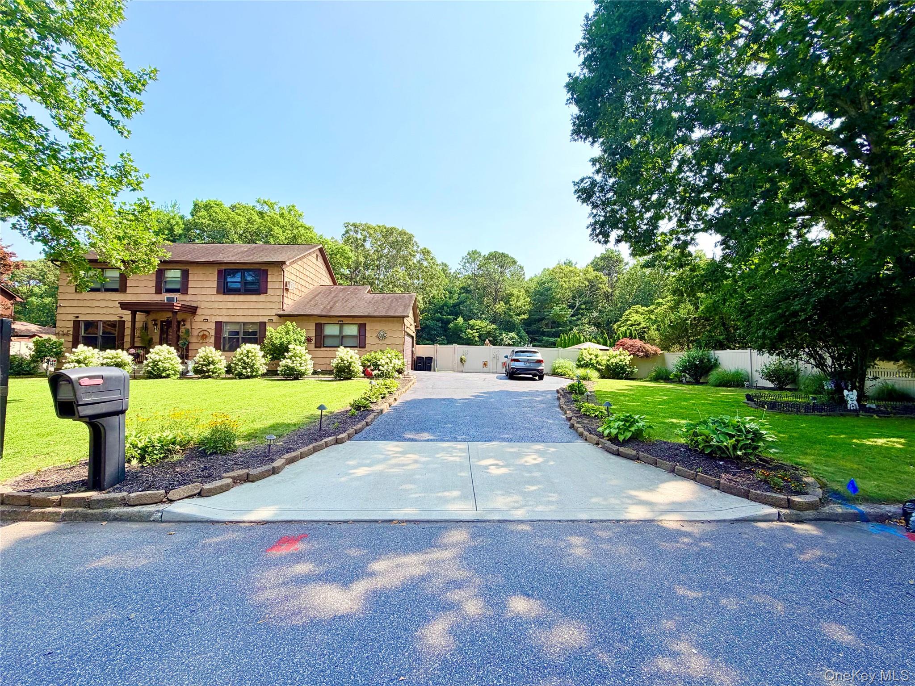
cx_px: 458
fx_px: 370
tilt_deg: +3.2
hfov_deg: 102.1
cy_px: 343
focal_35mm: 14
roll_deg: -0.2
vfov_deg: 85.7
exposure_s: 1/770
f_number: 2.2
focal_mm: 2.22
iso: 32
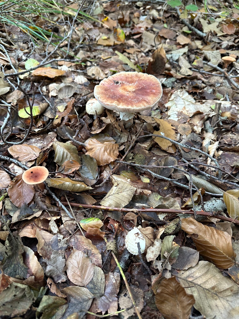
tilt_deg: -43.2
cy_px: 160
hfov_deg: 56.8
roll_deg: +0.3
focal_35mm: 24
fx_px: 221
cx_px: 120
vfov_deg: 71.6
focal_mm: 6.86
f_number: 1.78
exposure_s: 1/60
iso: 250
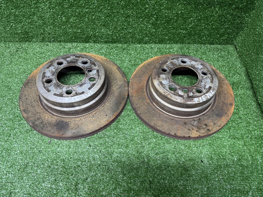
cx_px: 132
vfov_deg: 56.8
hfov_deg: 71.6
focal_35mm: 24
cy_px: 98
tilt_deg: -54.8
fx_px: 182
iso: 160
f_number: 1.78
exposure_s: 1/50
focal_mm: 6.76
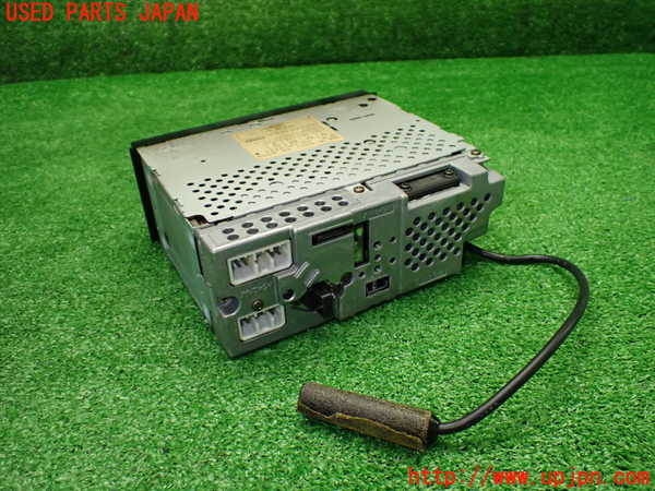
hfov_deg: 60.0
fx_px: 568
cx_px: 328
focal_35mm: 30
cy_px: 246
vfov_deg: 46.8
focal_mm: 5.4
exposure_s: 1/125
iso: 500
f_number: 2.3
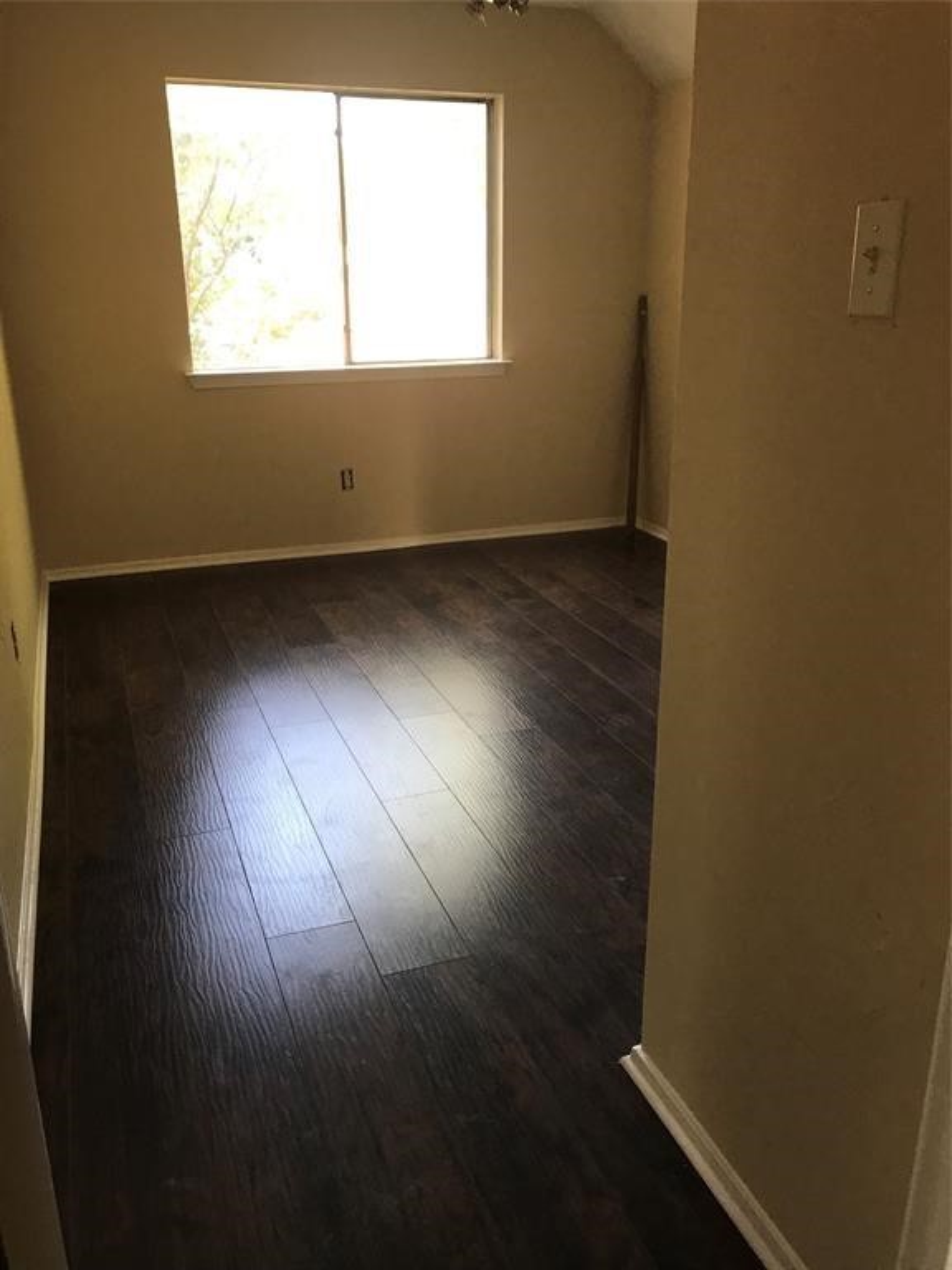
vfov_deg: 63.4
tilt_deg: -18.6
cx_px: 476
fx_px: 1027
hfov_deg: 49.7
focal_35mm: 28
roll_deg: +0.4
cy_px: 635
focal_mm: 3.99
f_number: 1.8
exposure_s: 1/24
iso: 40
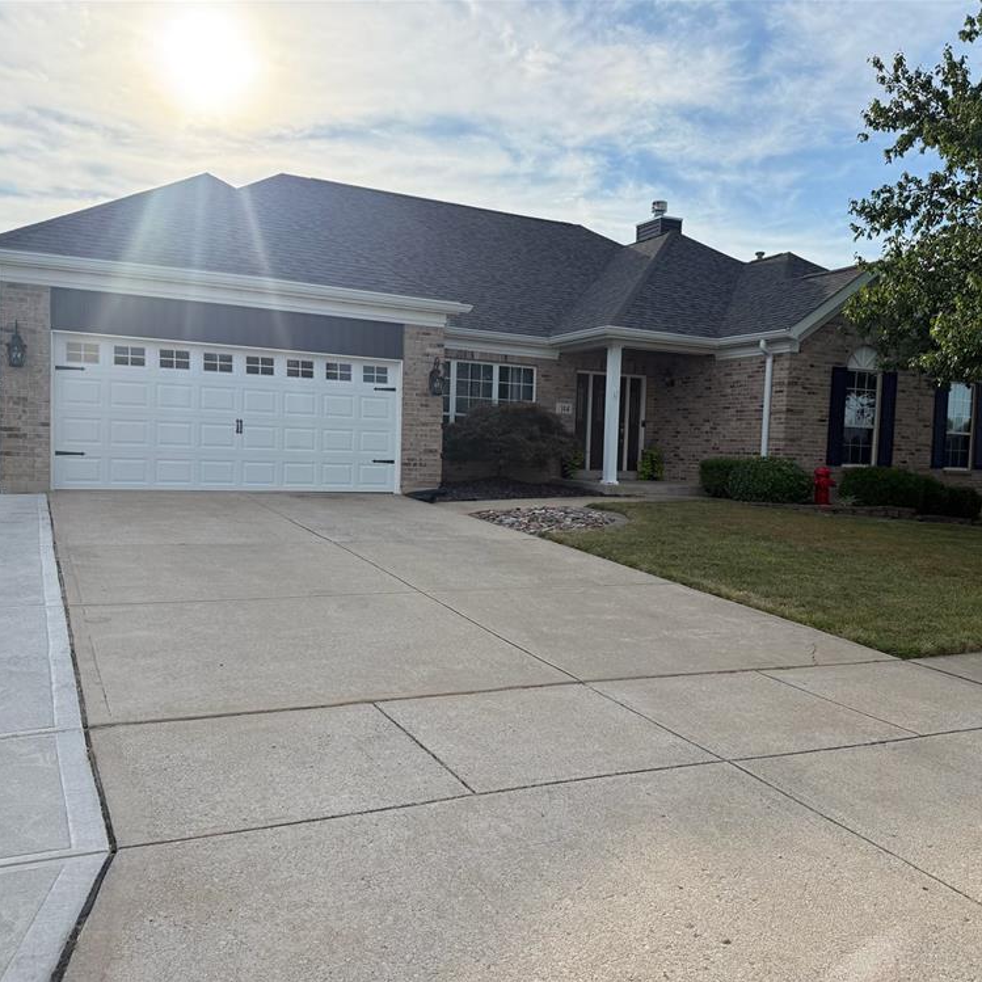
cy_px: 502
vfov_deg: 55.6
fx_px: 931
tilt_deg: -4.1
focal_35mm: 29
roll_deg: -1.9
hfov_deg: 55.4
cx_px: 562
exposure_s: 1/4673
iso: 100
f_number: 1.78
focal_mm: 6.76
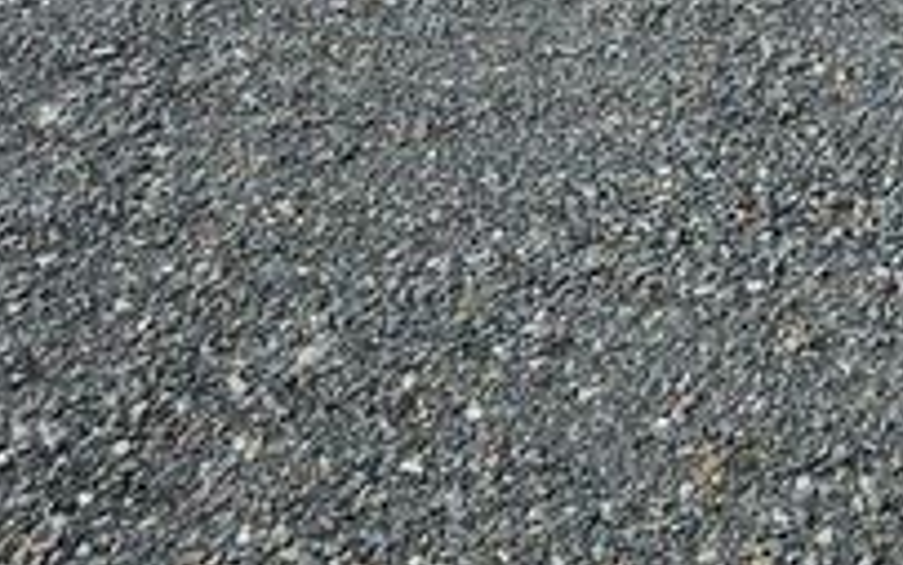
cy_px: -403
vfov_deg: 14.6
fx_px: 1969
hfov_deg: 25.4
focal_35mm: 80
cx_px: 712
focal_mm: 5.4
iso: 25
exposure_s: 1/1050
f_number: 1.8
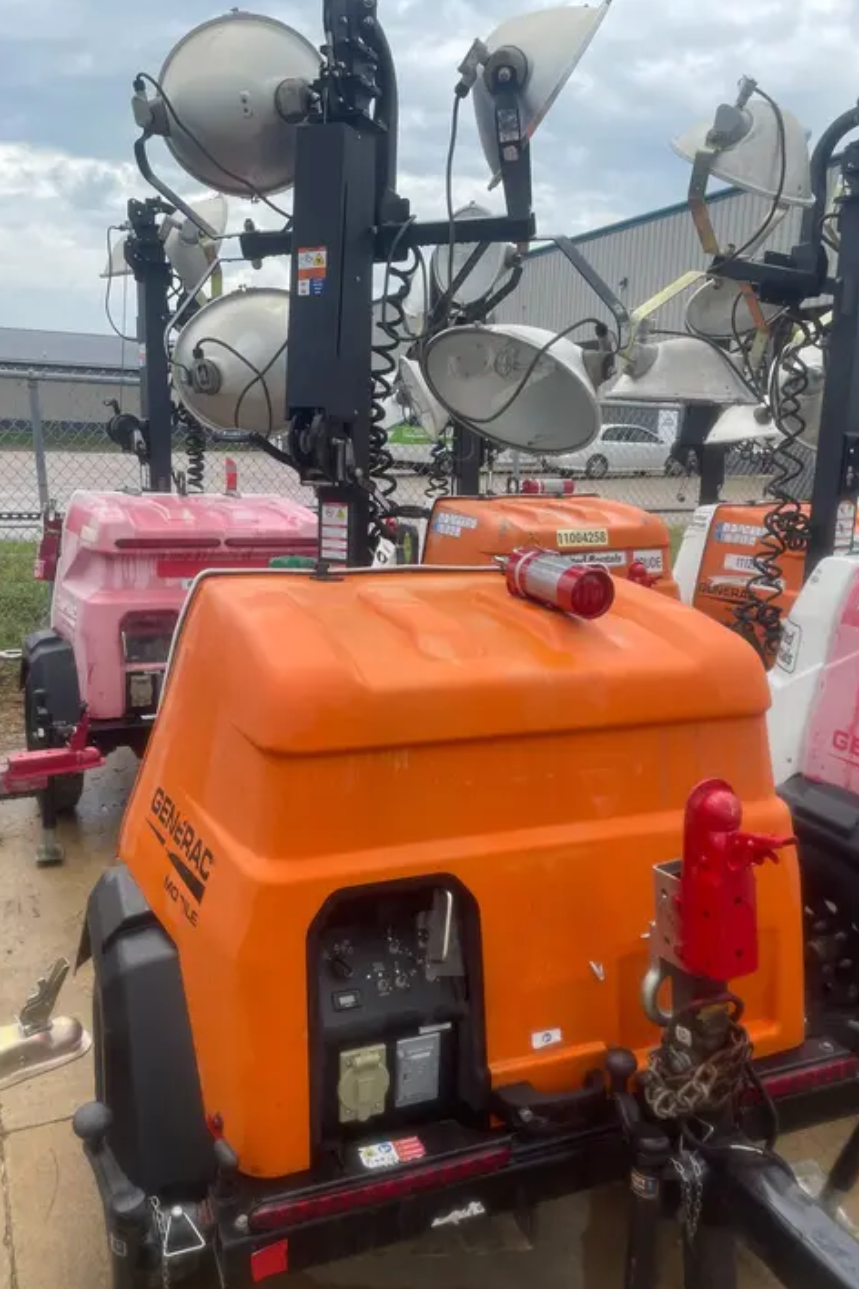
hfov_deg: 46.4
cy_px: 653
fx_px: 1002
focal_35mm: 28
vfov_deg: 65.5
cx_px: 431
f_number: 1.6
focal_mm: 4.2
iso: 32
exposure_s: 1/801
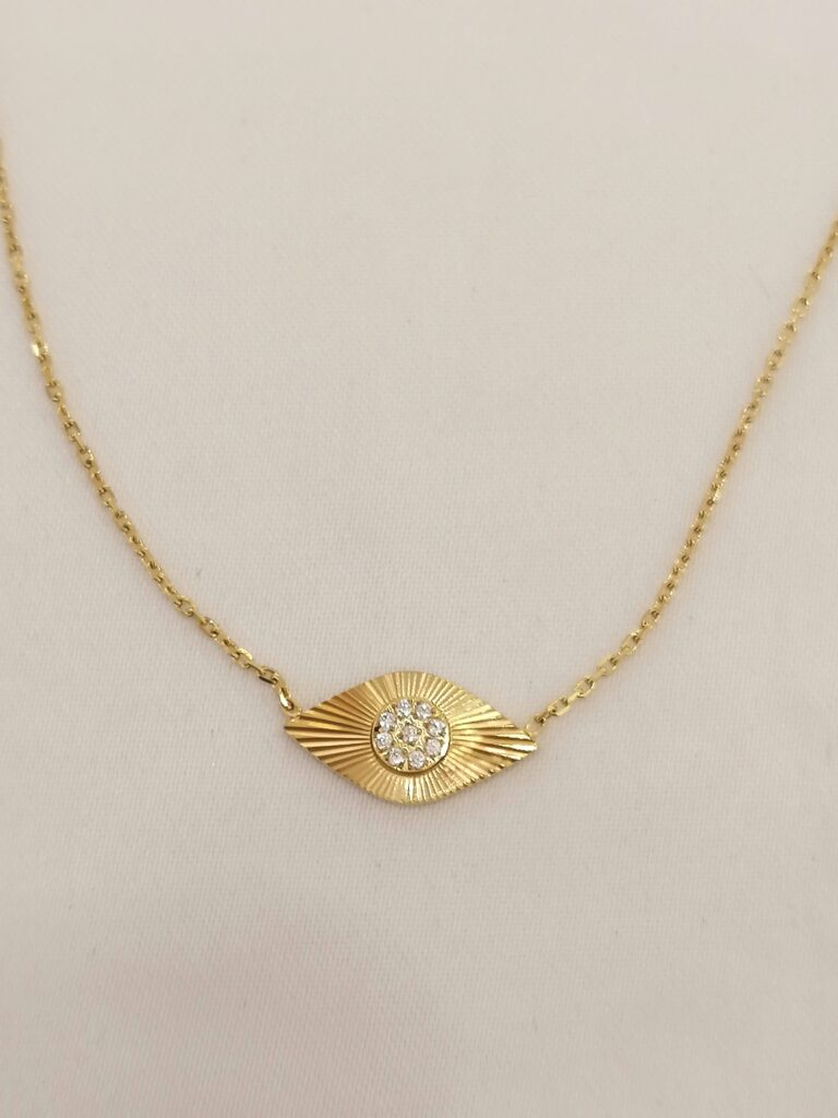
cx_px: 419
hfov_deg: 24.8
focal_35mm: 59
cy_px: 559
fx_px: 1904
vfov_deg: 32.7
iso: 100
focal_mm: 4.75
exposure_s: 1/50
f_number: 1.8
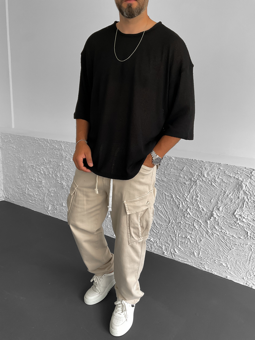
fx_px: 285
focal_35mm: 29
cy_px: 170
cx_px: 128
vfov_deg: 61.7
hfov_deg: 48.2
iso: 50
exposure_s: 1/120
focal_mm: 3
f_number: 1.8
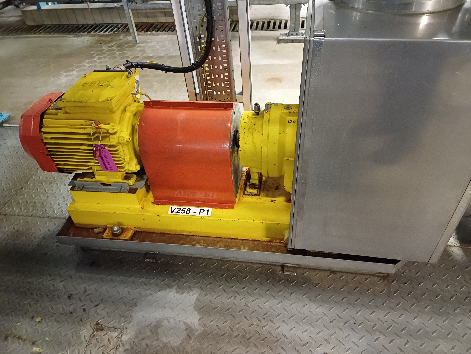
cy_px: 177
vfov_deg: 54.9
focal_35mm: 25
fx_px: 340
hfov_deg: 69.4
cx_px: 236
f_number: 1.8
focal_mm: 4.65
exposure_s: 1/20
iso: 1600
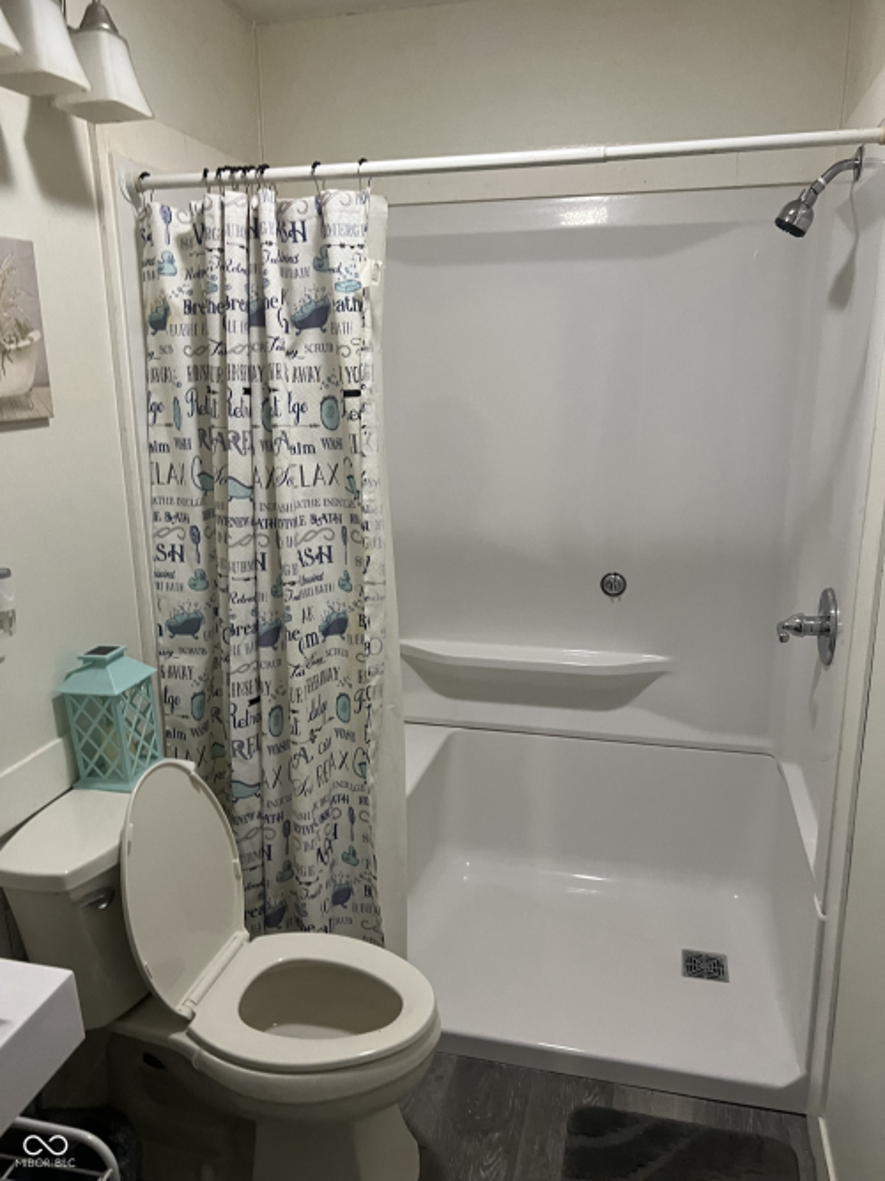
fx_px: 887
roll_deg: +0.0
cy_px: 590
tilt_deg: -11.7
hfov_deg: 53.0
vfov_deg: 67.3
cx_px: 442
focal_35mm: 26
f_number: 1.5
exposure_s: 1/60
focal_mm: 5.7
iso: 320
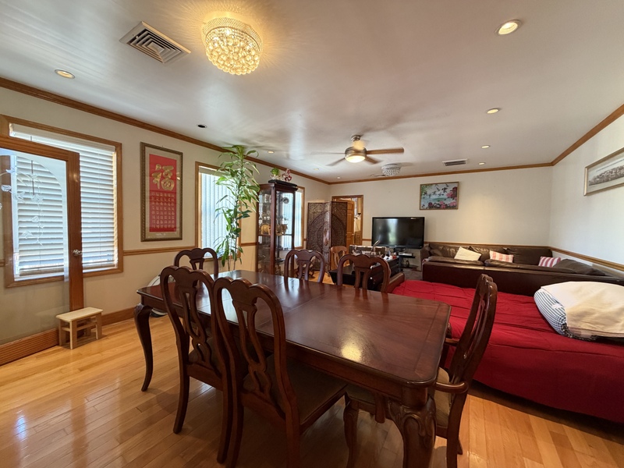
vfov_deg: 85.7
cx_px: 312
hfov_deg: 102.1
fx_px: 252
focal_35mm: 14
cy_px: 234
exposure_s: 1/60
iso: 320
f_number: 2.2
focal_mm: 2.22
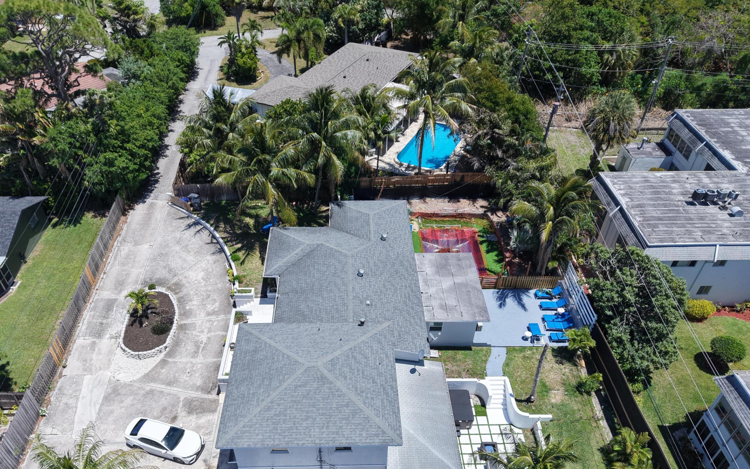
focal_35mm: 28
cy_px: 305
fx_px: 572
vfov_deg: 44.0
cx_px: 359
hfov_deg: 66.4
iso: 280
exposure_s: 1/5000
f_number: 1.8
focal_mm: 8.67
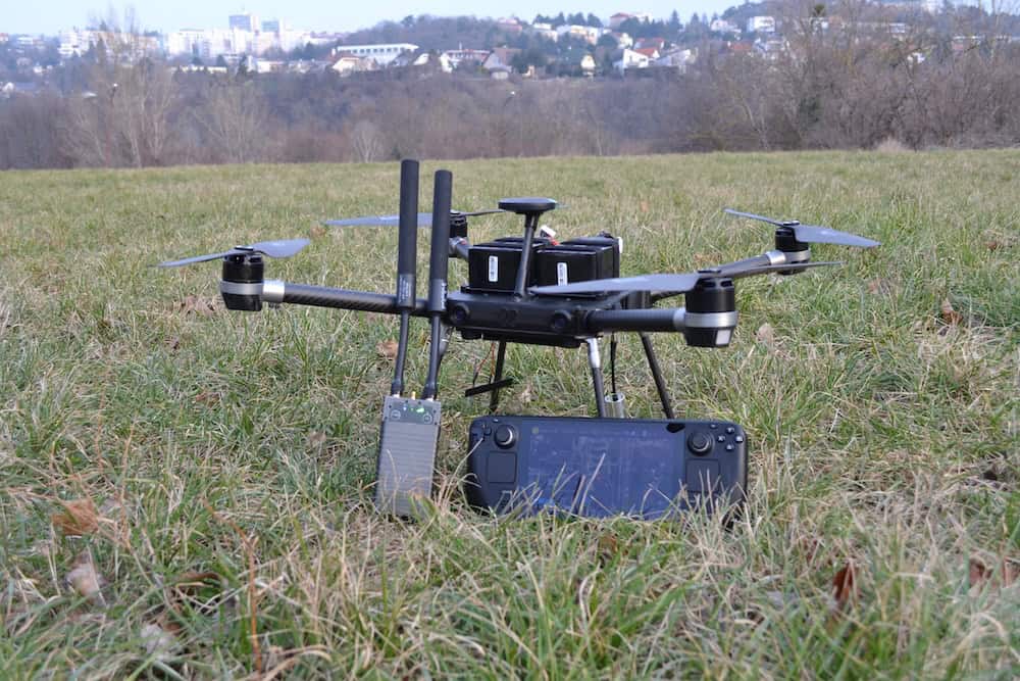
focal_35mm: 33
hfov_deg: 57.2
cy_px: 340
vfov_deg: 40.0
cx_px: 510
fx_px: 935
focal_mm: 22
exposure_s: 1/125
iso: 250
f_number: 5.6
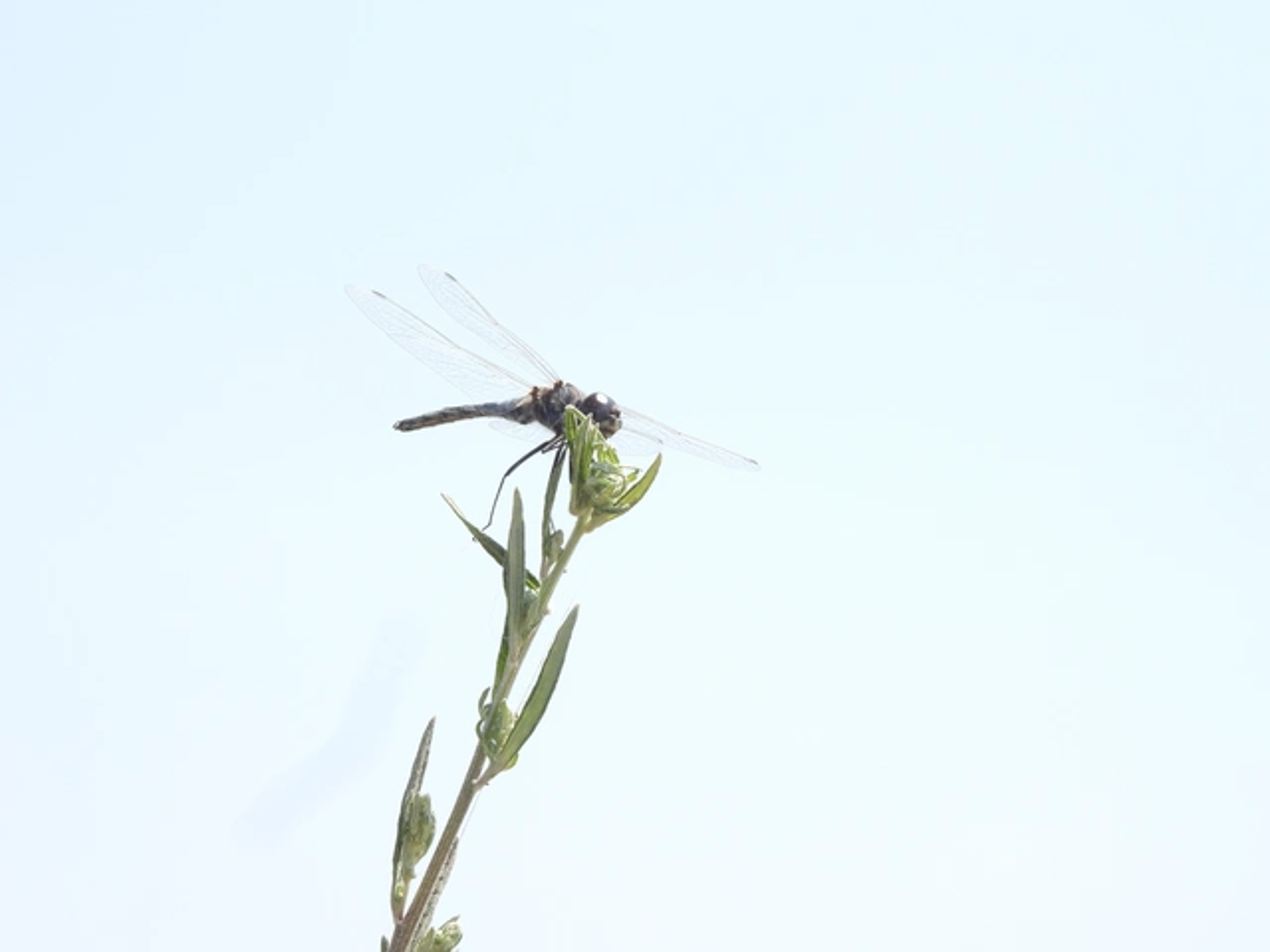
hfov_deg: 8.2
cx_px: 635
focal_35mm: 240
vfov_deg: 6.2
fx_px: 8805
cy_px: 476
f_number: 6.3
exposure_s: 1/250
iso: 100
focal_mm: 42.8
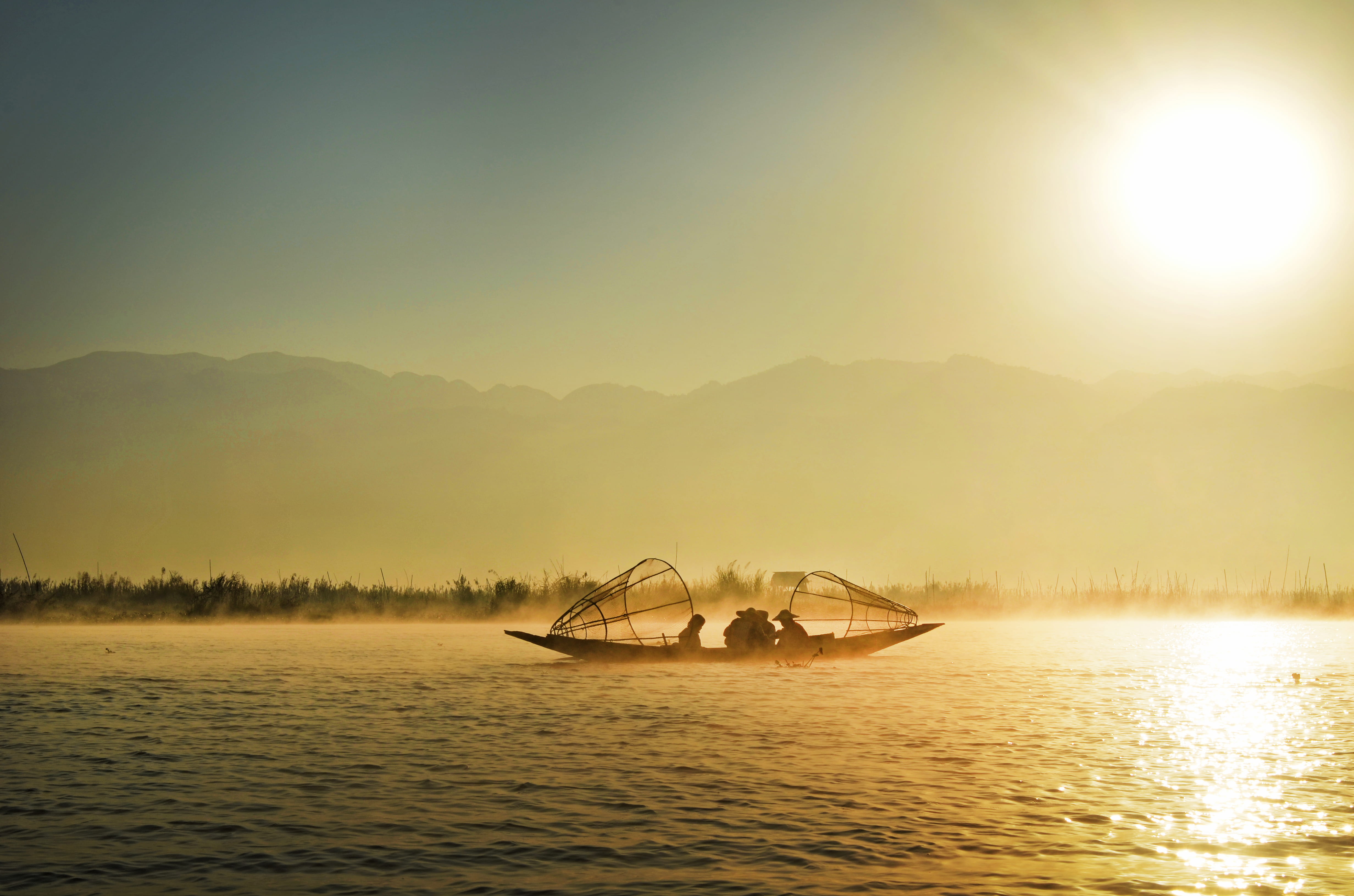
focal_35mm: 60
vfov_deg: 22.5
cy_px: 448
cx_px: 677
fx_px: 2252
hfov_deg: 33.5
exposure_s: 1/640
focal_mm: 40
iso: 100
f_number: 13
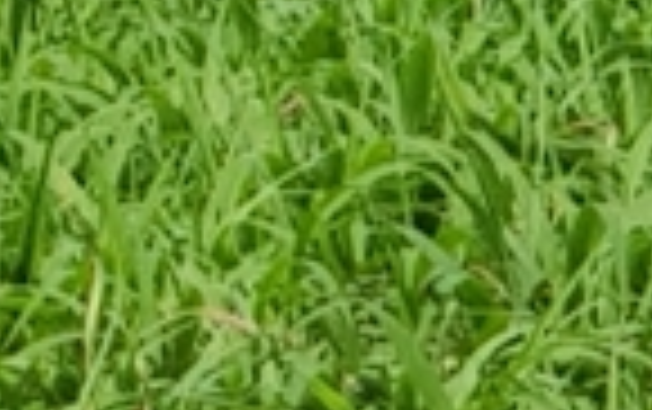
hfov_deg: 8.6
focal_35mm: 236
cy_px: -367
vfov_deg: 5.5
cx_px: -409
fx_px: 4198
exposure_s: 1/582
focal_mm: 6
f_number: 2.4
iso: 25
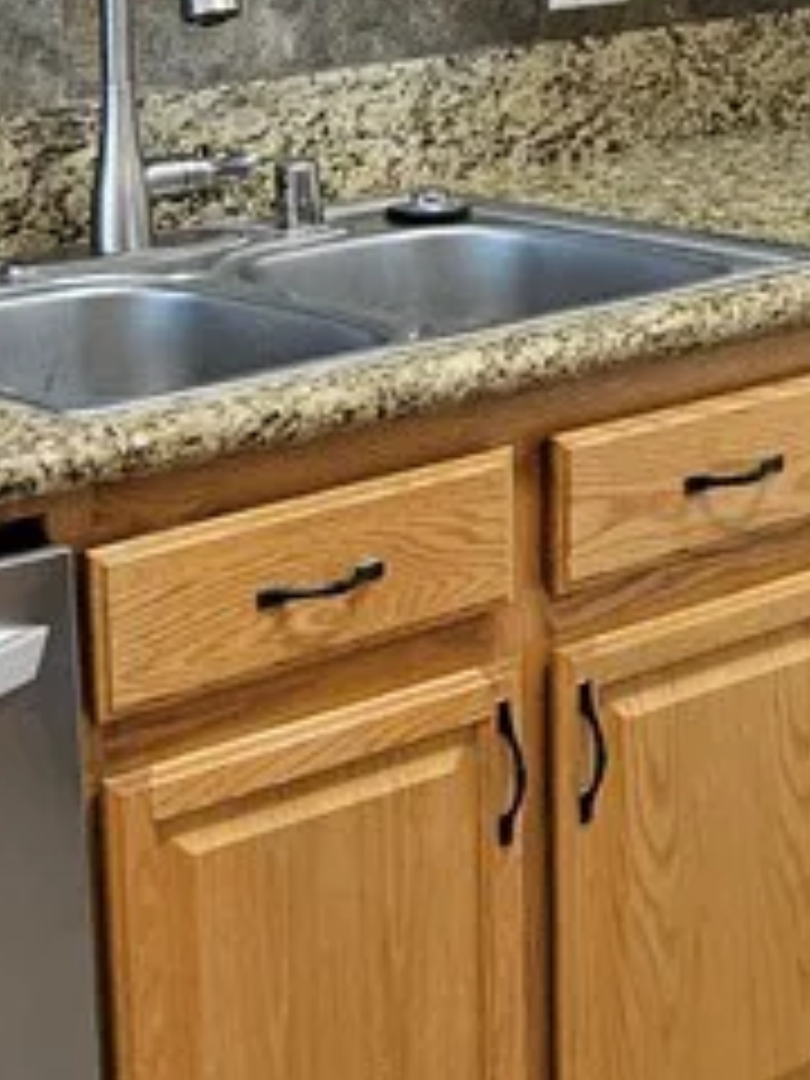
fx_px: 3058
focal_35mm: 98
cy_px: 616
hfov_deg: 15.1
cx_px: 364
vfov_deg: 20.0
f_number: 1.8
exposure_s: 1/120
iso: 400
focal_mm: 5.4
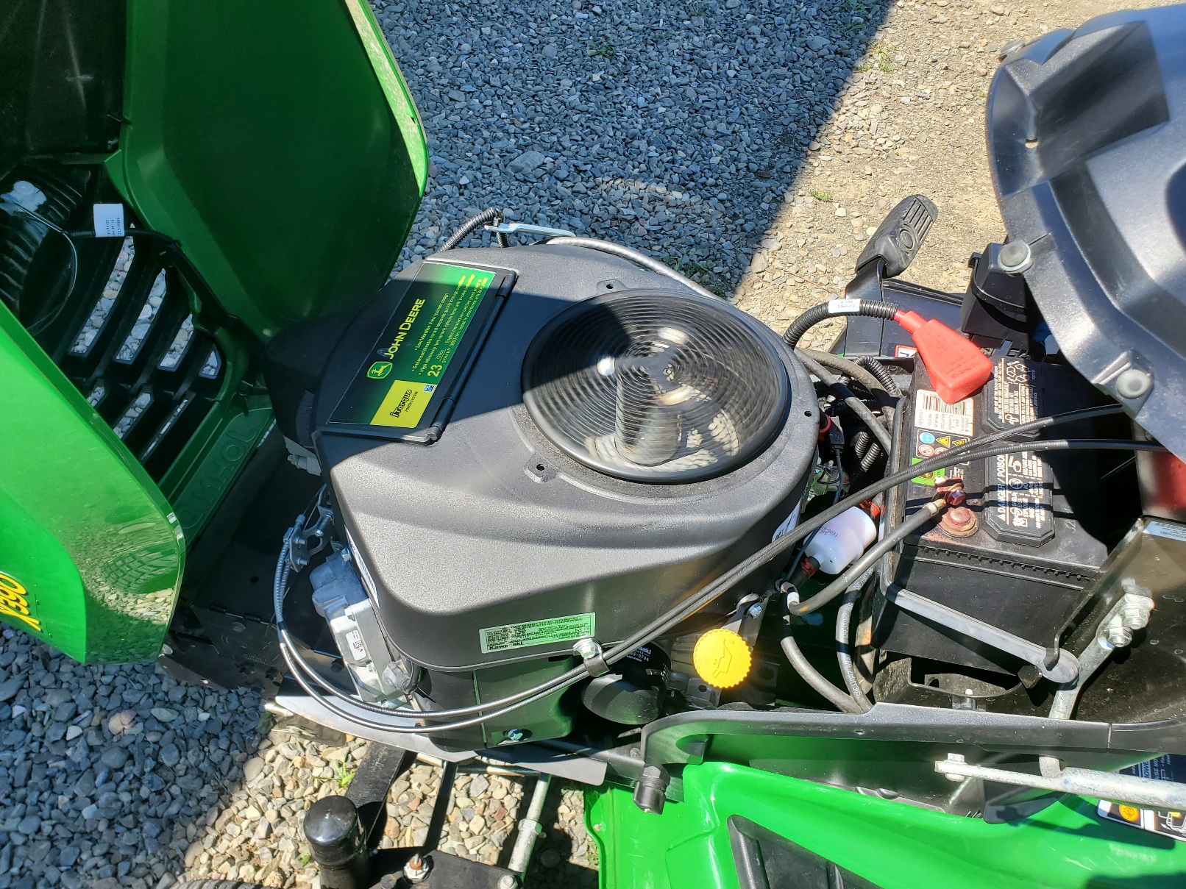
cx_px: 593
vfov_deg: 53.1
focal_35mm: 26
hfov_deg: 67.3
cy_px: 444
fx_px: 891
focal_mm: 4.3
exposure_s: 1/556
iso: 50
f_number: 2.4
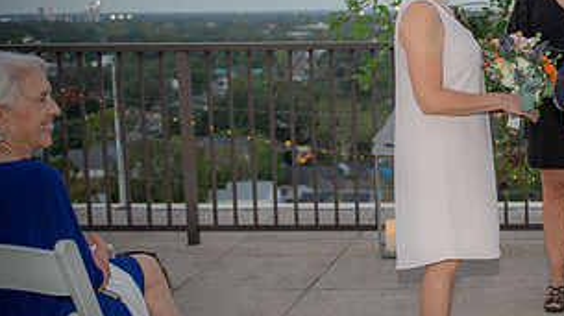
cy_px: 136
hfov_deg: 28.1
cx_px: 553
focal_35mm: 71
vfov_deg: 16.9
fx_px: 1061
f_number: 2.8
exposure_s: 1/100
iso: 800
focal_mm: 31
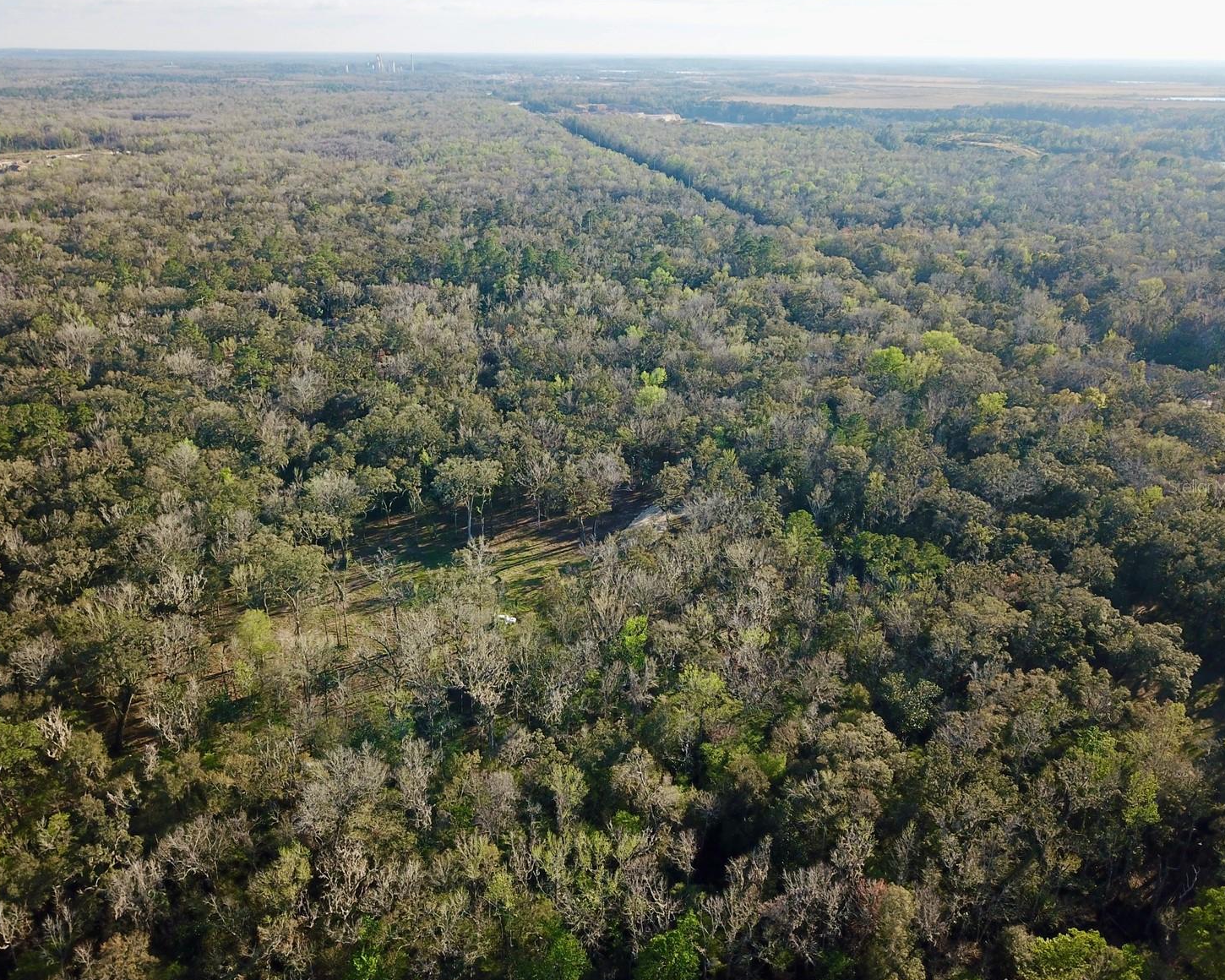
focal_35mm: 28
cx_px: 572
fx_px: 1015
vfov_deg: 51.5
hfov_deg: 62.2
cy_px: 486
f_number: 2.2
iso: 100
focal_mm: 4.73
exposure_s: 1/733
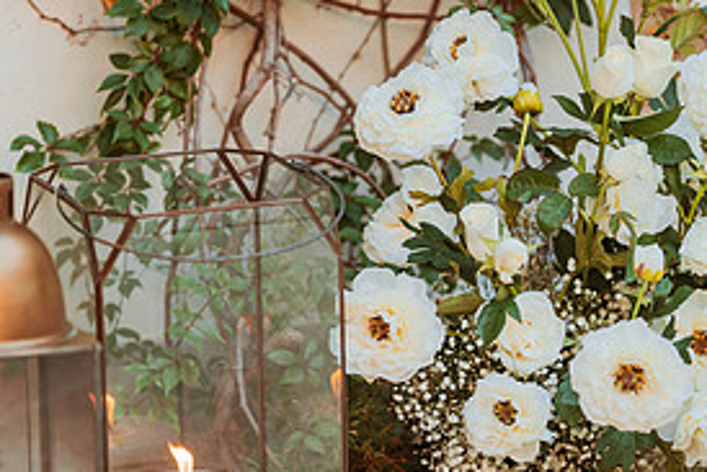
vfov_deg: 4.8
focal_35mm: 286
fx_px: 5619
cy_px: 311
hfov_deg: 7.2
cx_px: 439
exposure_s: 1/160
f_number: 1.8
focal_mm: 135
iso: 100
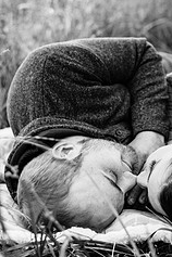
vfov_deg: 18.5
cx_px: 147
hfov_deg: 12.4
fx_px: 788
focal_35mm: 110
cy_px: 90
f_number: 2.8
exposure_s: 1/200
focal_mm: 58
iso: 200
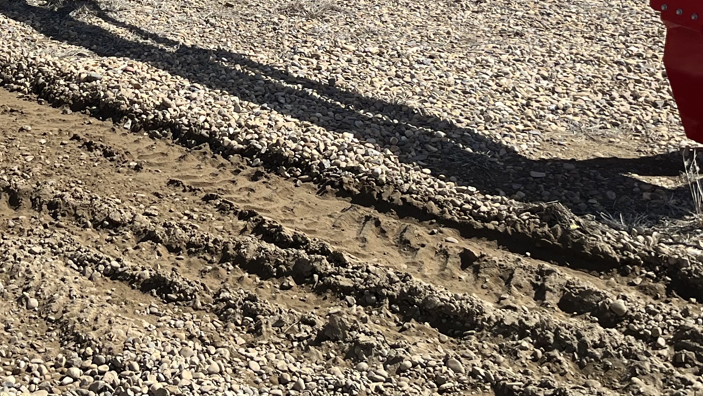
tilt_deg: -10.6
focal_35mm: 69
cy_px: -28
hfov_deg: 30.1
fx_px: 1286
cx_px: 182
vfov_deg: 17.0
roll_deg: +0.3
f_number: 1.6
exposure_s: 1/3876
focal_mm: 5.1
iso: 50
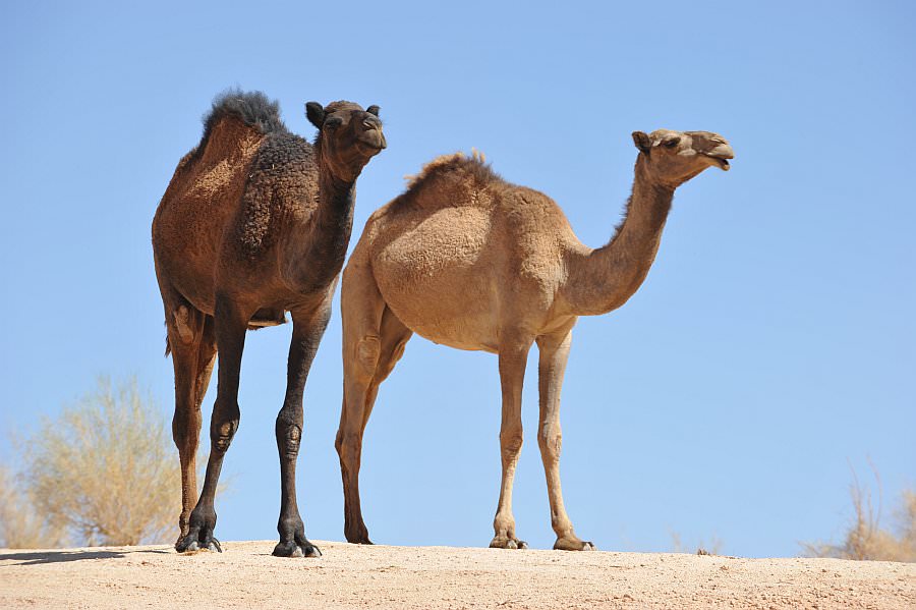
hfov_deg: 10.3
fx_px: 5086
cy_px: 305
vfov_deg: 6.9
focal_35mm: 200
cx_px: 458
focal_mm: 200
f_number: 9
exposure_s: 1/320
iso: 200
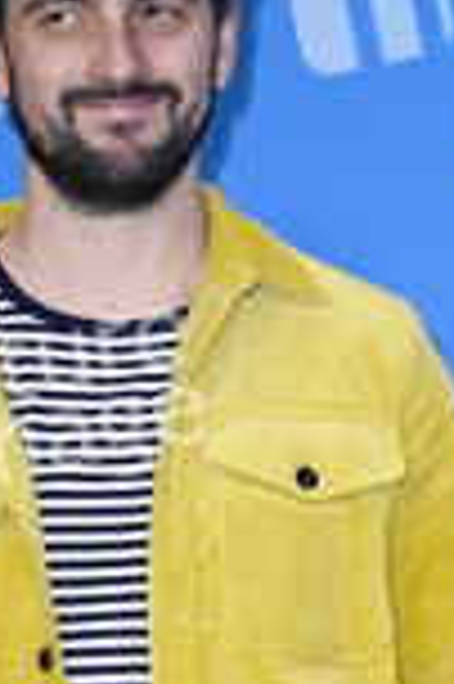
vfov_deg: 7.4
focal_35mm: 276
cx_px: 103
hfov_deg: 5.0
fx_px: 5233
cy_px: 644
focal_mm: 105
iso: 800
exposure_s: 1/200
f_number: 5.3
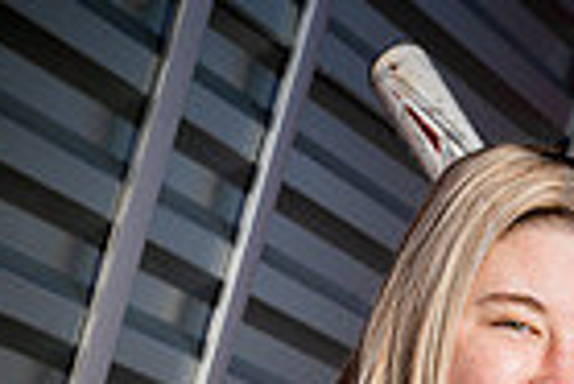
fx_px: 2474
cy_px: 896
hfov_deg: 13.2
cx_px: 429
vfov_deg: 8.2
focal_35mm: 155
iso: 125
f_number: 10
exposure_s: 1/250
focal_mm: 48
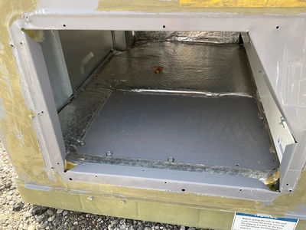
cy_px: 115
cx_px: 153
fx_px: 256
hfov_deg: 61.7
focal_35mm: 29
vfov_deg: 48.2
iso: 20
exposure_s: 1/205
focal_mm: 3
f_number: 1.8
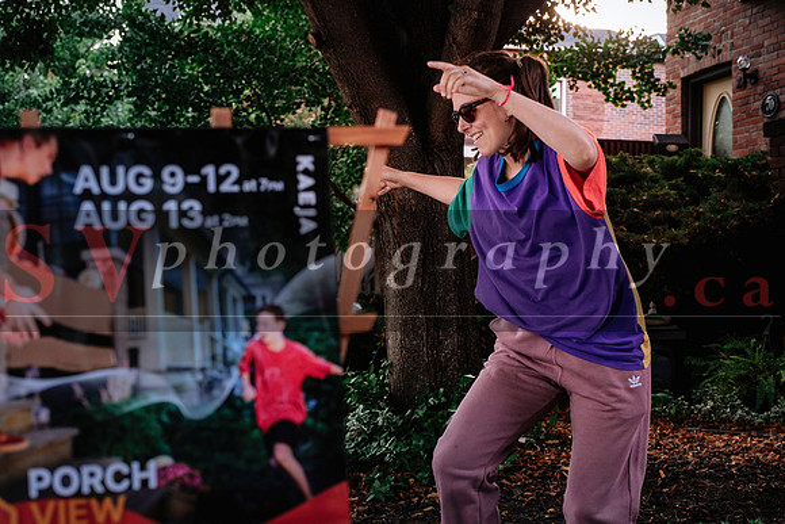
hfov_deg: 38.3
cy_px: 246
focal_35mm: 52
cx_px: 421
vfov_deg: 26.1
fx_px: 1130
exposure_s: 1/400
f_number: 3.6
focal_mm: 32.1
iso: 800
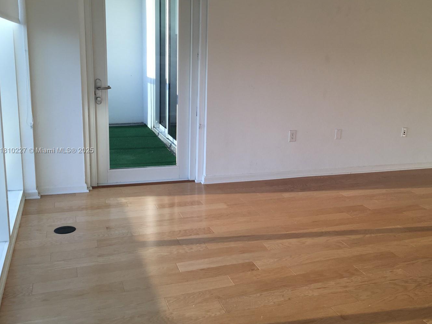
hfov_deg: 52.4
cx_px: 250
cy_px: 151
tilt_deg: -12.7
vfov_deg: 40.7
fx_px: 437
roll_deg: -2.8
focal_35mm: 35
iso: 32
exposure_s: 1/120
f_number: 2.2
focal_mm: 4.15
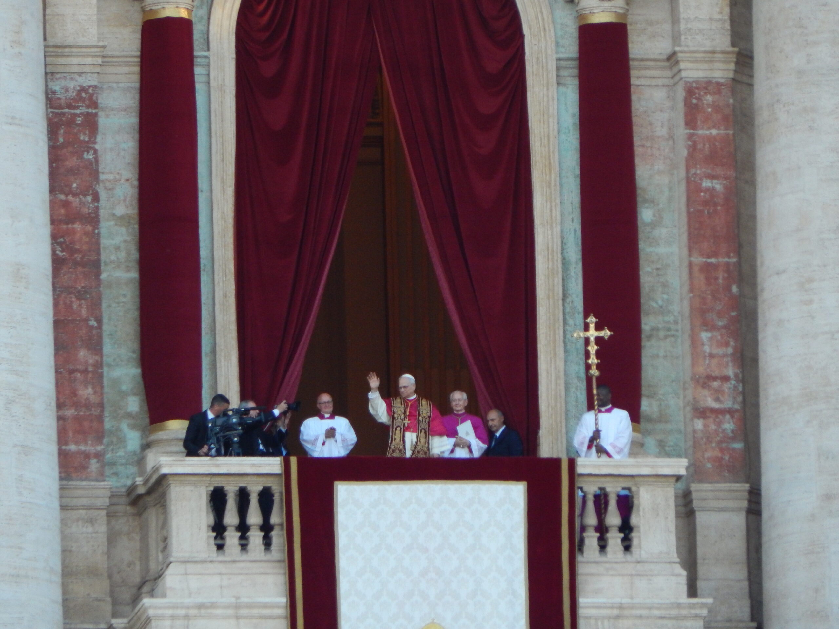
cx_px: 420
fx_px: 14445
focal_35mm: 596
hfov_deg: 3.3
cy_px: 314
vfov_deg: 2.5
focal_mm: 107.1
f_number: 5.8
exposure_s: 1/200
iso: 400
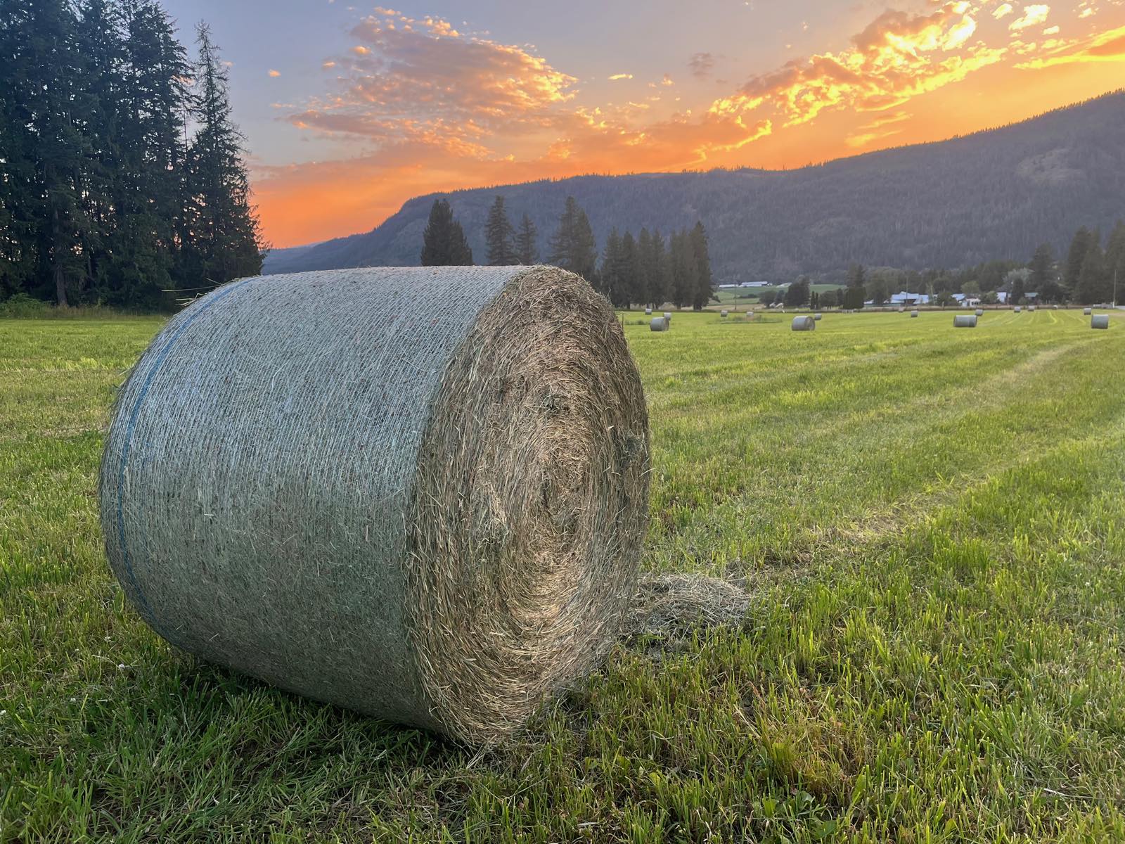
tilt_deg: -10.1
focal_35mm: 26
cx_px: 562
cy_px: 422
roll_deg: +1.8
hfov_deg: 67.3
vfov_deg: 53.1
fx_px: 845
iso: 64
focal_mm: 5.1
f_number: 1.6
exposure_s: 1/168
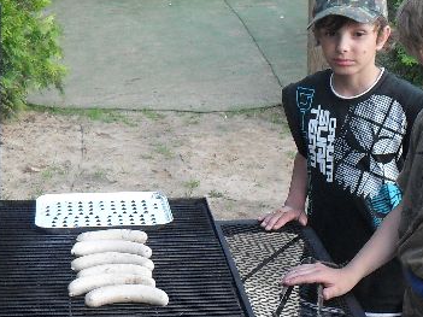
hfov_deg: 21.5
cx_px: 268
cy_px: 275
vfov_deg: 16.1
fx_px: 1112
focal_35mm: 91
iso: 100
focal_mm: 6.2
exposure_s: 1/90
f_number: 2.8
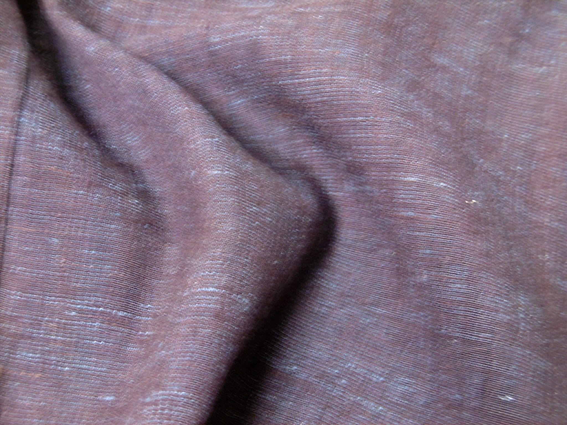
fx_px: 1278
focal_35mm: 78
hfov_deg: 25.0
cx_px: 284
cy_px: 212
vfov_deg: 18.9
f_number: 4.5
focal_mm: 14
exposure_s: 1/2
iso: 200
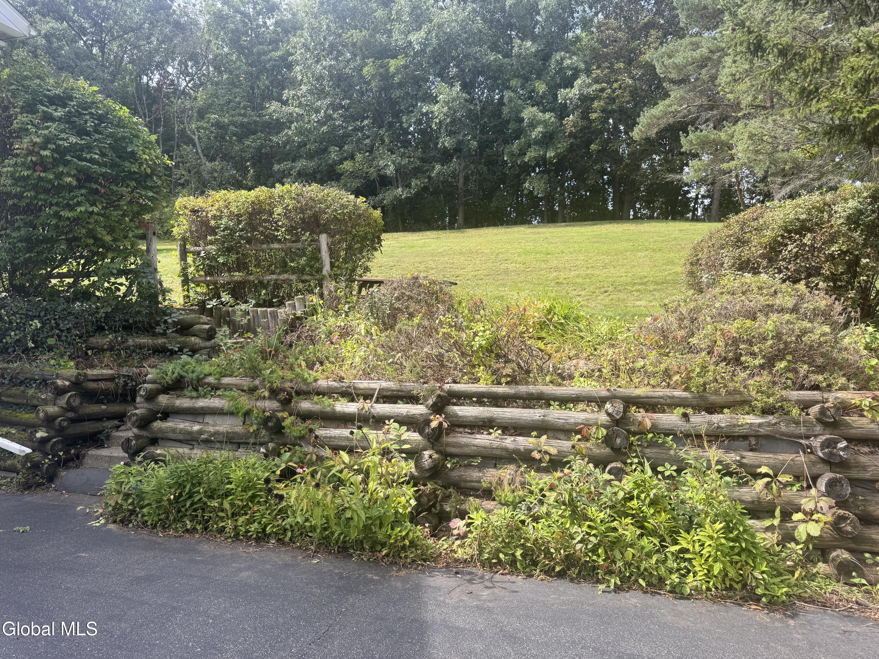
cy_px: 330
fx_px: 609
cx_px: 440
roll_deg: +0.6
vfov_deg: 56.8
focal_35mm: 24
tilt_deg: +0.6
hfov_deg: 71.6
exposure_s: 1/864
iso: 80
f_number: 1.78
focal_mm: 6.76
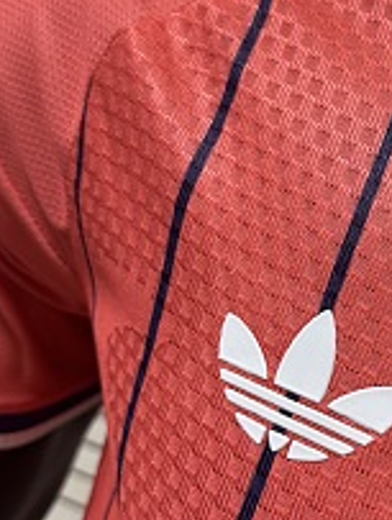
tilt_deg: -12.8
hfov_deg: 24.1
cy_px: 215
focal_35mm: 59
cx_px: 368
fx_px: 888
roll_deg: -20.0
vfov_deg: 32.6
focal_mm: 6.76
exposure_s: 1/72
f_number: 1.78
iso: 200
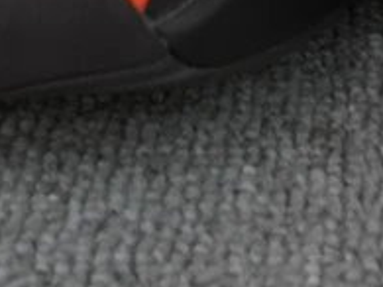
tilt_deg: -21.6
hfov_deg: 13.6
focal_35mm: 143
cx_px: 375
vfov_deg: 9.5
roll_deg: -1.0
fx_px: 1581
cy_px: -351
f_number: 2.4
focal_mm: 3.3
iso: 25
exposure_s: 1/142
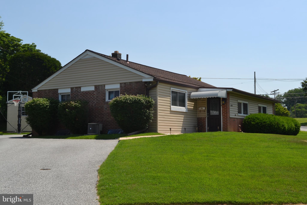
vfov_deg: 28.1
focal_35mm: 48
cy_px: 102
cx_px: 154
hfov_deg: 41.1
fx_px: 409
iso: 100
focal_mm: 32
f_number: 10
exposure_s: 1/200
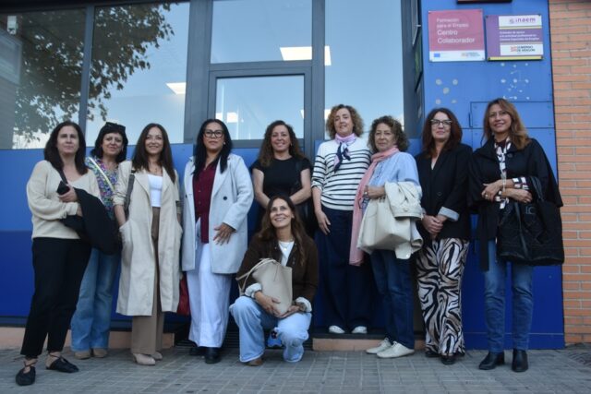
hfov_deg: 59.5
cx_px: 296
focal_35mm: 32
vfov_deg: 41.7
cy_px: 197
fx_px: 517
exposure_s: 1/60
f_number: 8
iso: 200
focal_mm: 21
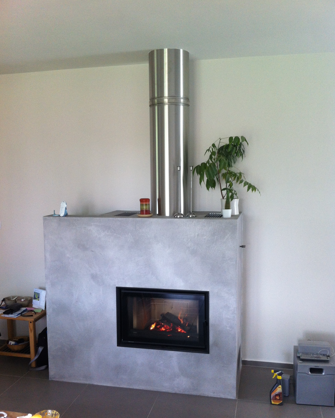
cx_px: 168
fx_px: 459
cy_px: 220
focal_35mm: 37
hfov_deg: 40.1
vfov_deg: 49.1
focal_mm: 3.85
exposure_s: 1/15
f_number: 2.8
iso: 100
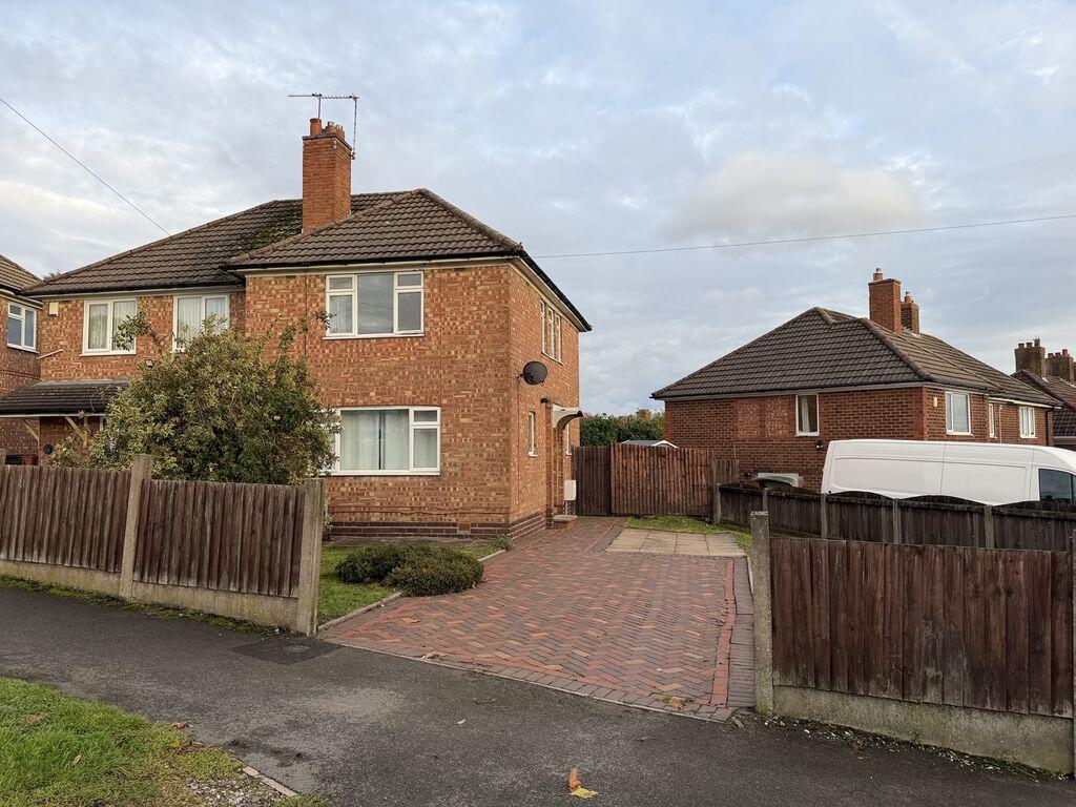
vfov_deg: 56.8
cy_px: 404
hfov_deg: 71.6
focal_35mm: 24
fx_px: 746
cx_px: 538
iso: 80
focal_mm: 6.76
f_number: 1.78
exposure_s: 1/955
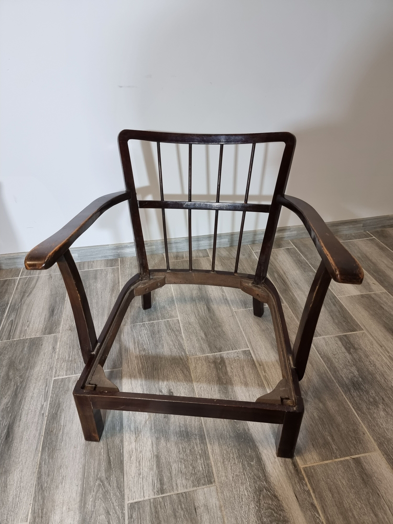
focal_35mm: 24
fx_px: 363
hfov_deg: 56.8
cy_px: 262
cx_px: 196
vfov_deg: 71.6
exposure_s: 1/100
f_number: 1.8
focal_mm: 6.7
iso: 160
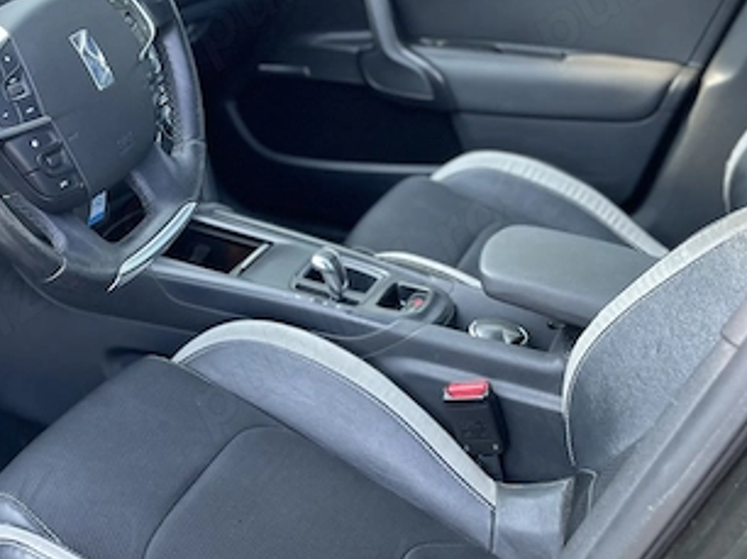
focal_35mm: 51
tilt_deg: -31.7
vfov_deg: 28.5
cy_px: 337
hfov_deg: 36.5
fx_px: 1100
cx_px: 176
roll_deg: -3.3
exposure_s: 1/121
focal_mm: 4.2
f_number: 1.6
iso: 125
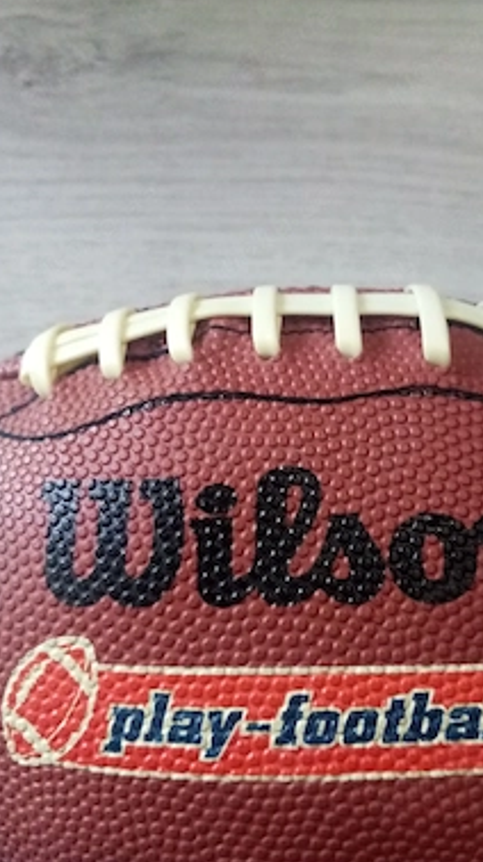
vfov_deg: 64.3
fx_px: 685
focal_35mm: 30
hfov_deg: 38.5
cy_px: 438
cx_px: 317
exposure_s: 1/20
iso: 738
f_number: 1.8
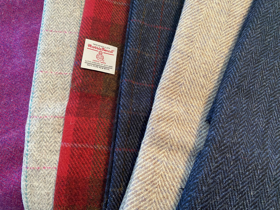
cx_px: 140
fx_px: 210
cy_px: 105
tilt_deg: -76.2
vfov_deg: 53.1
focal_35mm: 26
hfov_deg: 67.3
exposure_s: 1/60
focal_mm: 4.25
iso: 500
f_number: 1.8
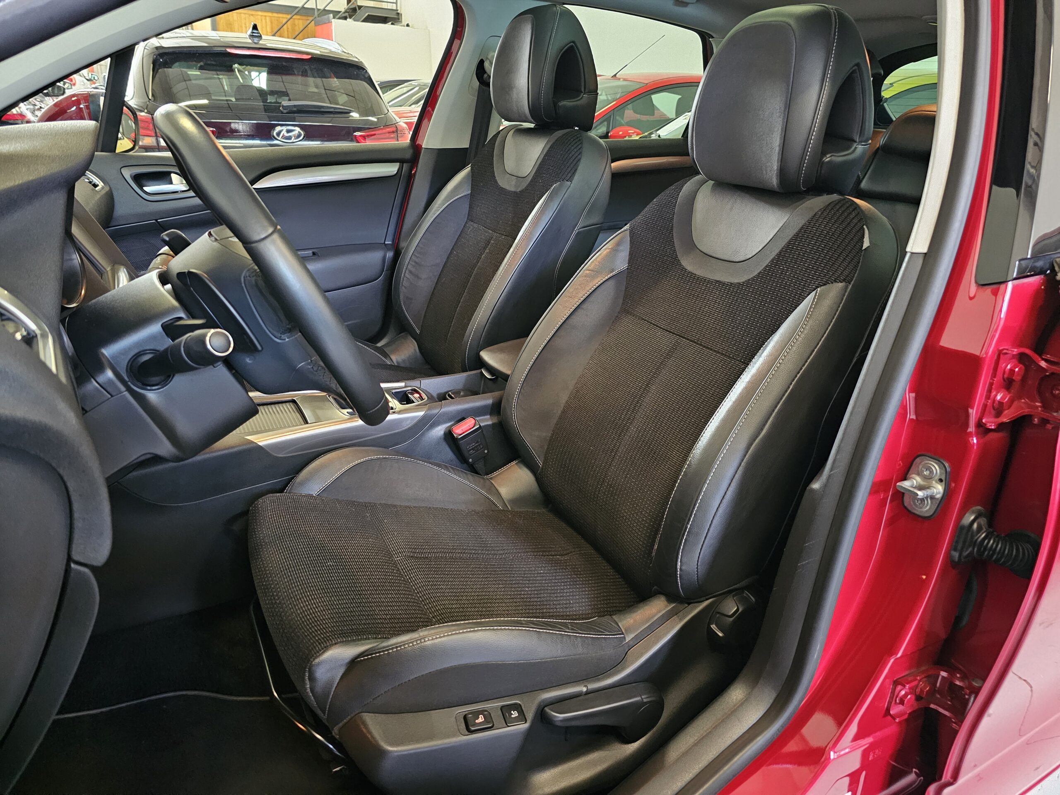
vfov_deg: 58.9
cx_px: 530
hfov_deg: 73.9
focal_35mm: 23
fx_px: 704
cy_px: 398
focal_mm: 6.3
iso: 1000
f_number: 1.7
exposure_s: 1/24
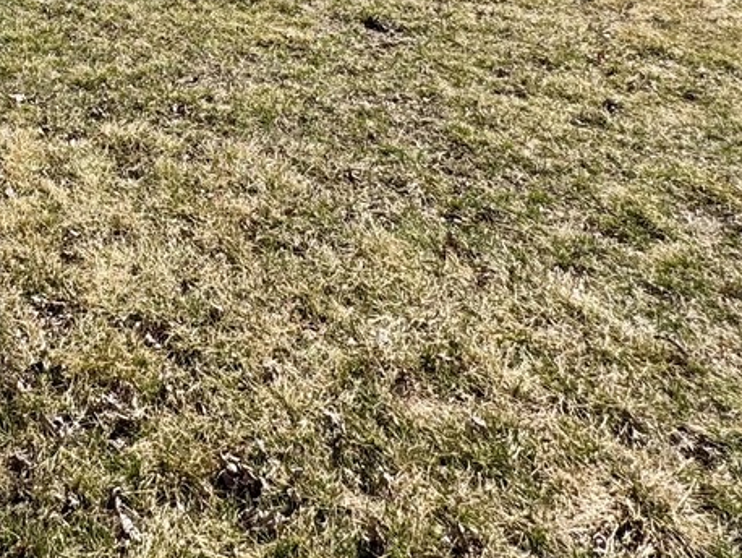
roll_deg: +2.9
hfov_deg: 38.1
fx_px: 944
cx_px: -5
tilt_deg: -11.1
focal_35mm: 44
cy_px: -161
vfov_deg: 27.6
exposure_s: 1/1536
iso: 50
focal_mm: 2.22
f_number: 2.2
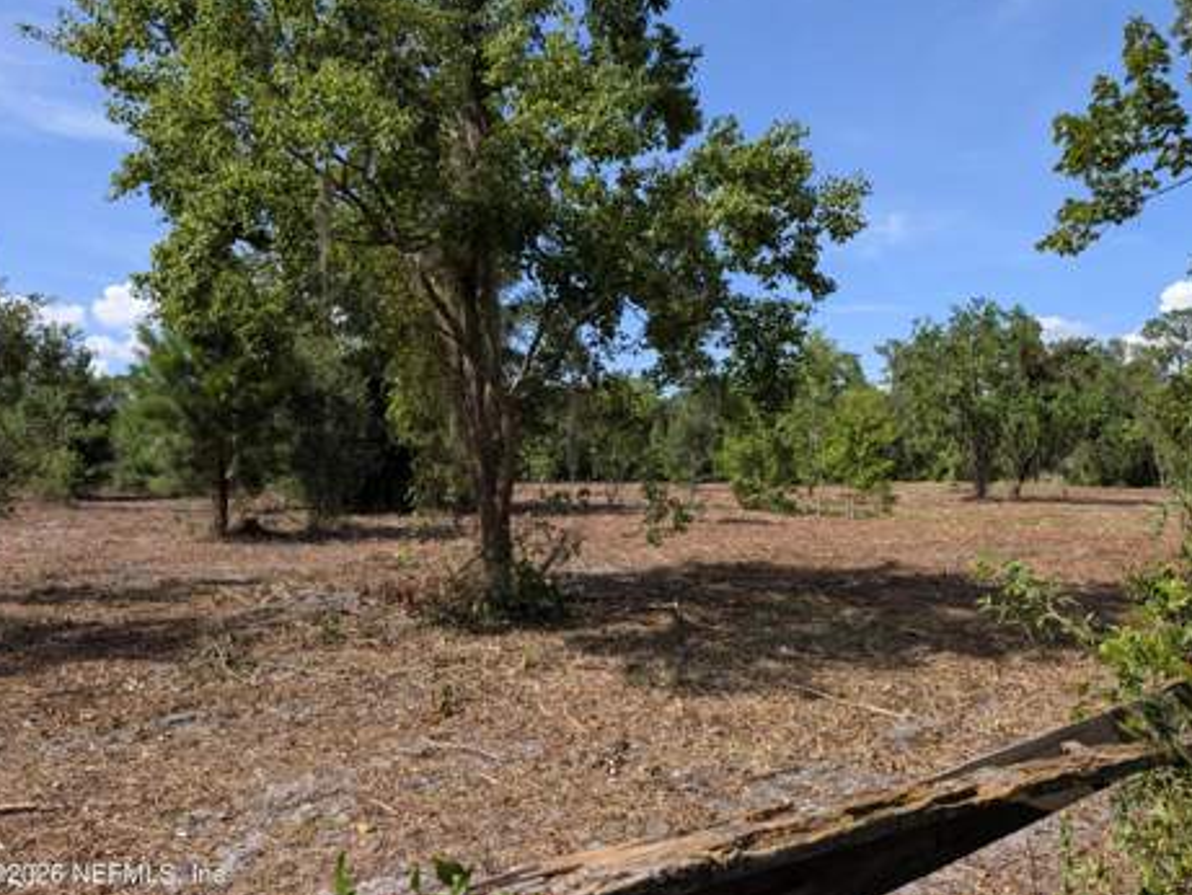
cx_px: 605
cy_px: 448
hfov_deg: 69.4
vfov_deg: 54.9
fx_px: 861
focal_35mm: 25
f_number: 1.68
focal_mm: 6.9
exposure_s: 1/957
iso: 22
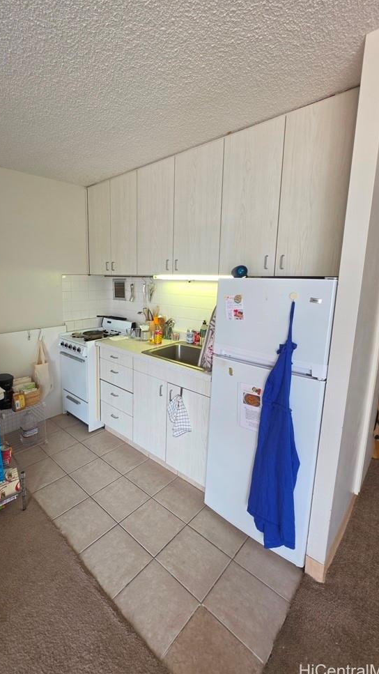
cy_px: 321
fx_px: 268
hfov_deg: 69.0
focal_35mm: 15
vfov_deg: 102.9
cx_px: 134
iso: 100
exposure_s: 1/120
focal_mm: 2.2
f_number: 1.9
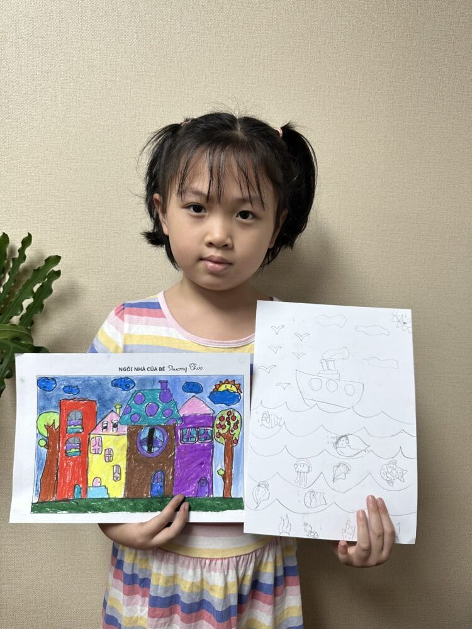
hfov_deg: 56.8
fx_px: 436
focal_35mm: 24
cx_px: 236
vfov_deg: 71.6
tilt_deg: -6.5
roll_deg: -3.3
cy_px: 314
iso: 100
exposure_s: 1/100
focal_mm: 6.86
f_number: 1.78
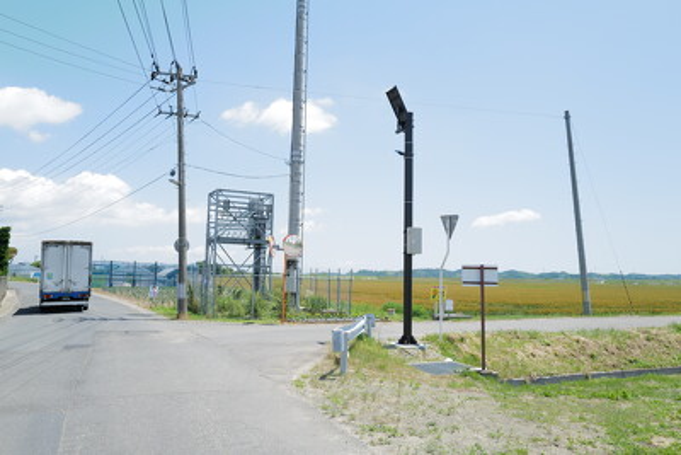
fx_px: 530
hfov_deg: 65.5
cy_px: 228
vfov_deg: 46.4
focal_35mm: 28
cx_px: 340
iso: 100
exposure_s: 1/320
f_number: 5
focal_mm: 28
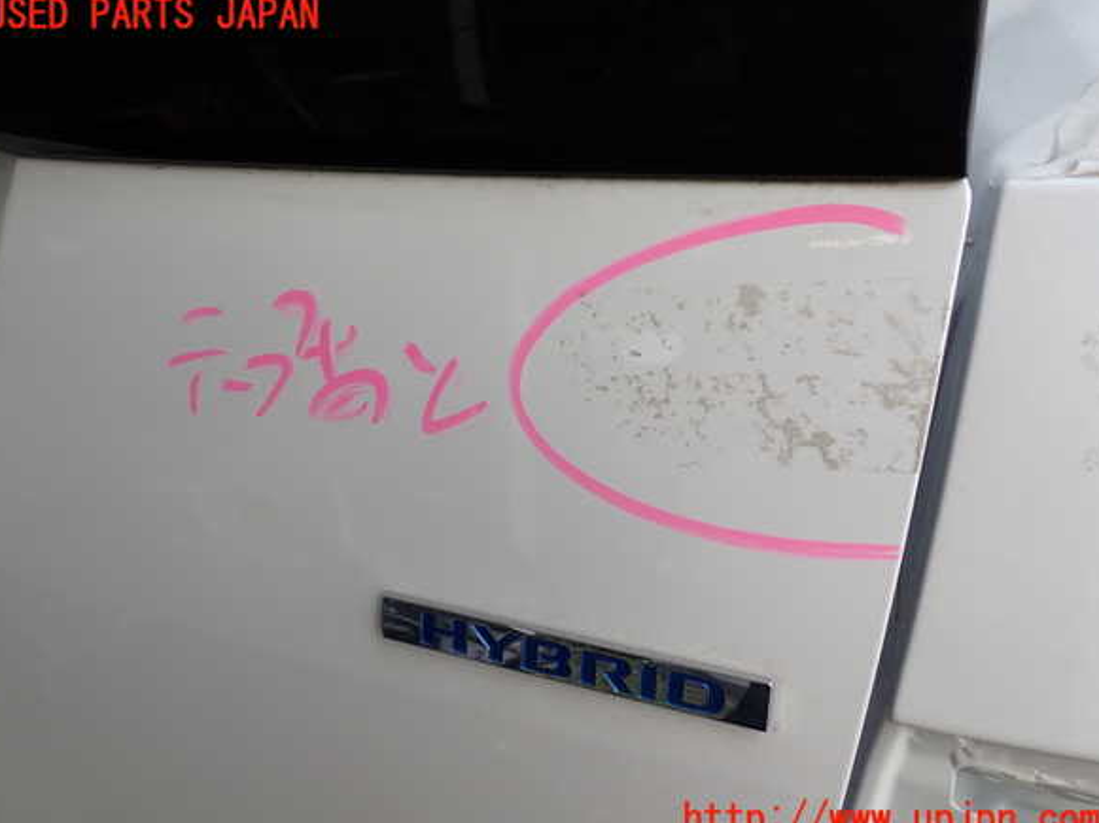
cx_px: 543
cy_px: 418
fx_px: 984
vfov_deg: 45.4
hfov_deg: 58.4
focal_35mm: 31
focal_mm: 5.4
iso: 100
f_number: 3.2
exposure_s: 1/250
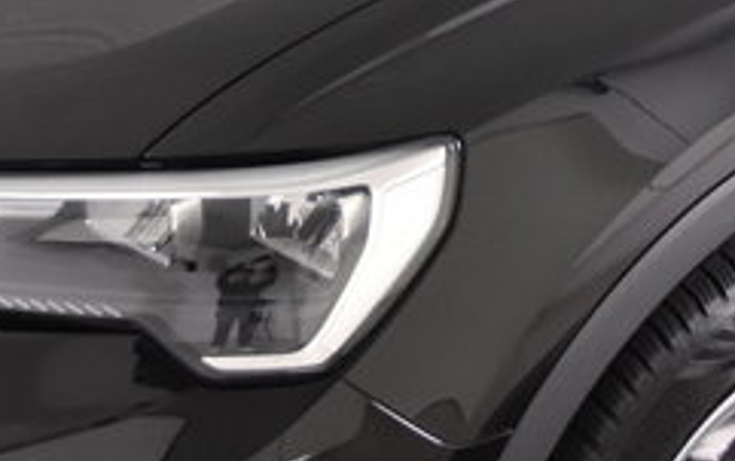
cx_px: 518
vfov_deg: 8.4
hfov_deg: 13.4
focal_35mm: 156
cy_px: 17
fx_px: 3127
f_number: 3.5
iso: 1600
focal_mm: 24
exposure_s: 1/50
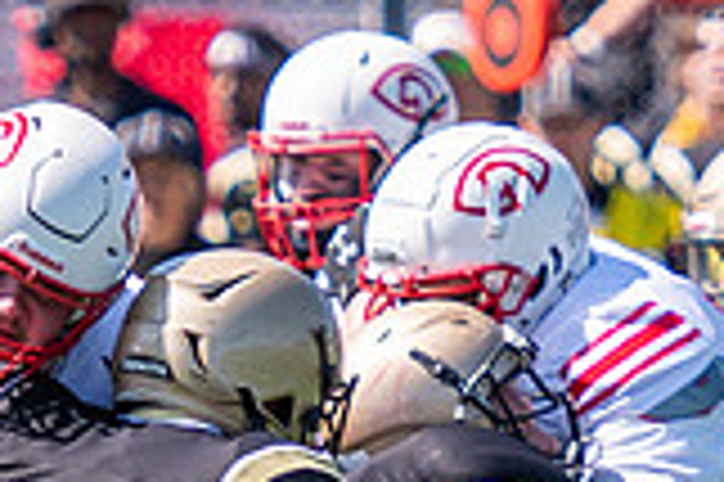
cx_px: 313
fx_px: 28408
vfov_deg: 1.0
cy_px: 610
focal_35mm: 1414
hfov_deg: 1.5
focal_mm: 160
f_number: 2.8
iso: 160
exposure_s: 1/2000
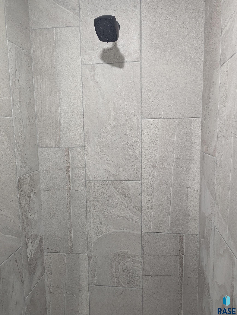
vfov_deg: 71.5
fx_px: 219
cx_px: 118
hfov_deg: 56.9
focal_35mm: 24
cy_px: 158
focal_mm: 6.81
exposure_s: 1/24
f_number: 1.85
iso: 88
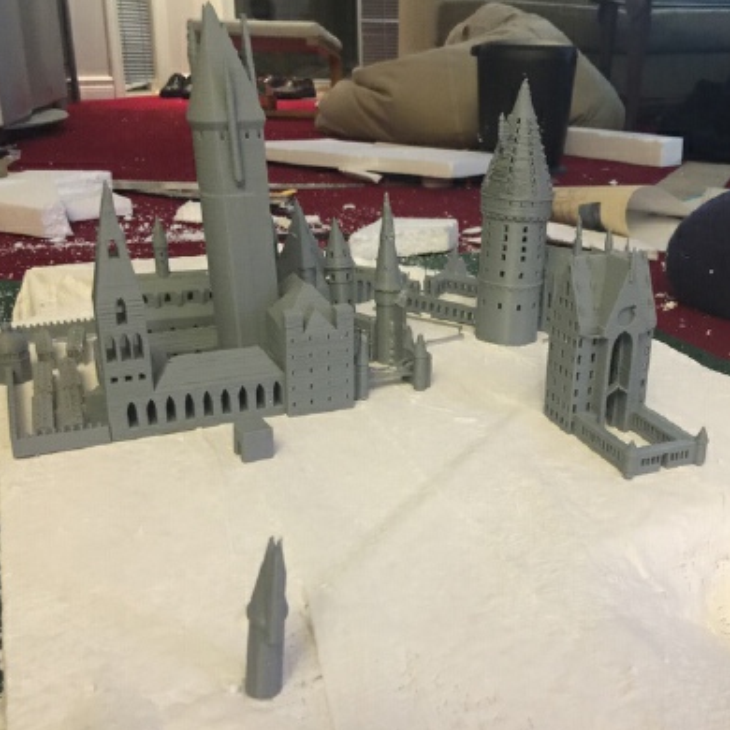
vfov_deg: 47.2
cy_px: 367
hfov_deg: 46.7
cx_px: 467
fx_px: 835
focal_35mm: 35
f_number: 2.2
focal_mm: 4.15
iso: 80
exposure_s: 1/4
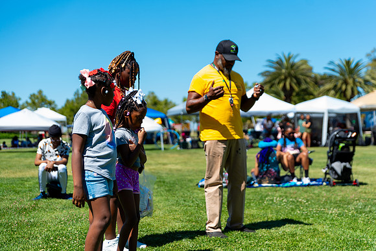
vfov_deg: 23.4
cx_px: 188
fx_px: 606
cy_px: 126
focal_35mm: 58
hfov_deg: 34.5
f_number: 2.8
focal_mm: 58
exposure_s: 1/1250
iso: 160
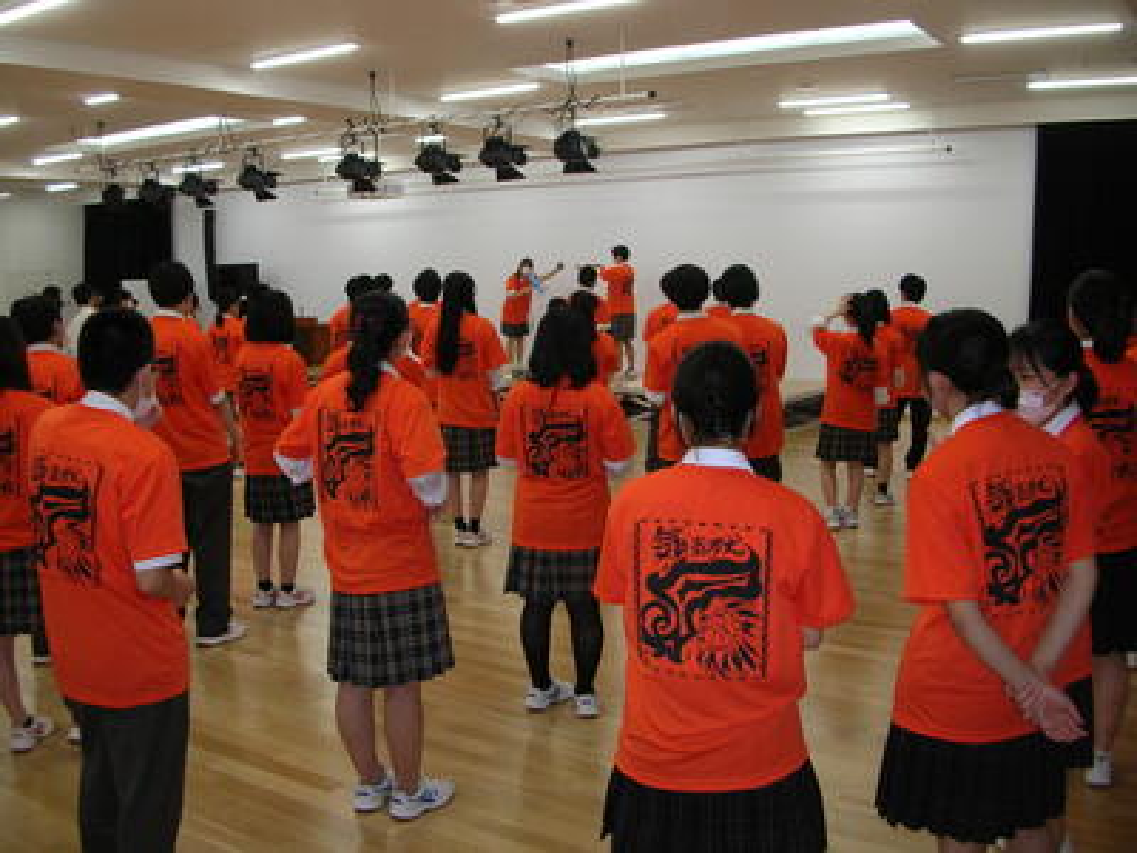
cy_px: 426
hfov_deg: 52.6
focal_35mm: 35
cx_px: 568
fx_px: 1150
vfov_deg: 40.7
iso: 50
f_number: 2.8
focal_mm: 5.8
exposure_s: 1/30
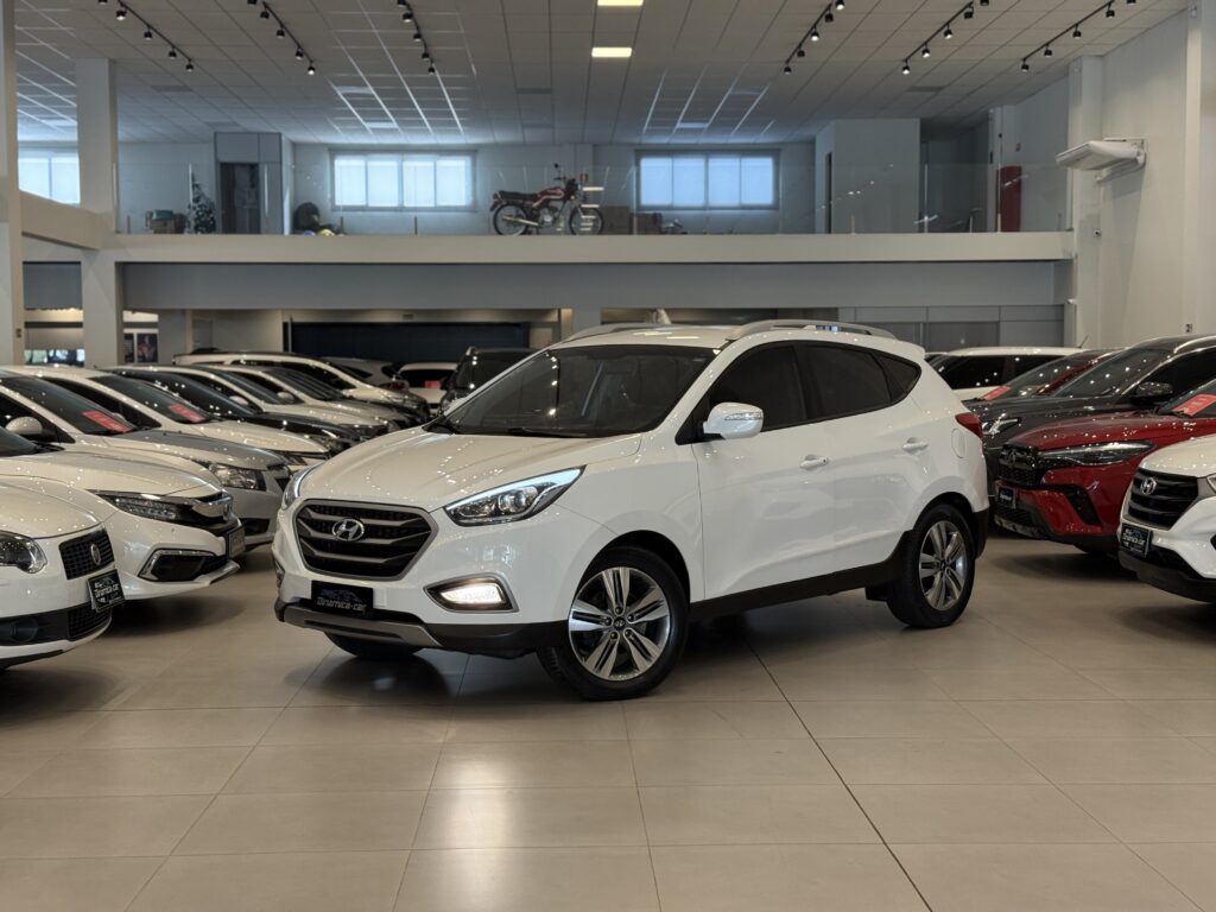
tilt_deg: -2.7
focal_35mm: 48
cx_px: 608
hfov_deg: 39.7
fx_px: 1686
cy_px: 456
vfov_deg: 30.3
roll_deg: +0.3
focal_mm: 6.76
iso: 160
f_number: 1.78
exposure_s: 1/120
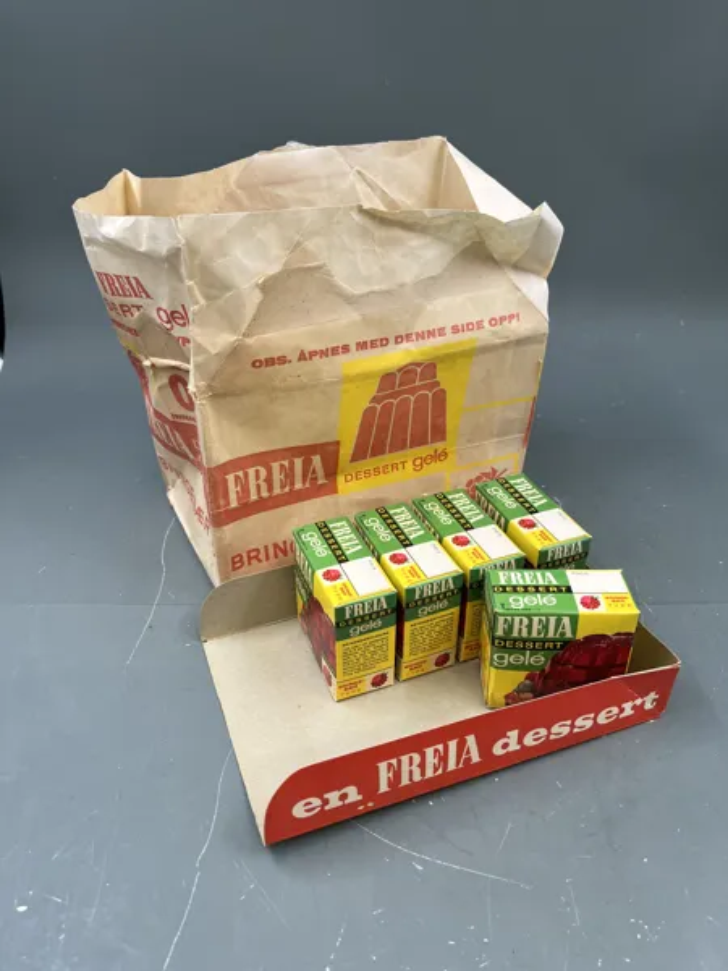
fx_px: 729
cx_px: 364
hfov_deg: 53.1
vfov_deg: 67.3
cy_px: 486
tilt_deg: -34.7
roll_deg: +1.6
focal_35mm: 26
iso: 32
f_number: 1.6
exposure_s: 1/132
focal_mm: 5.1
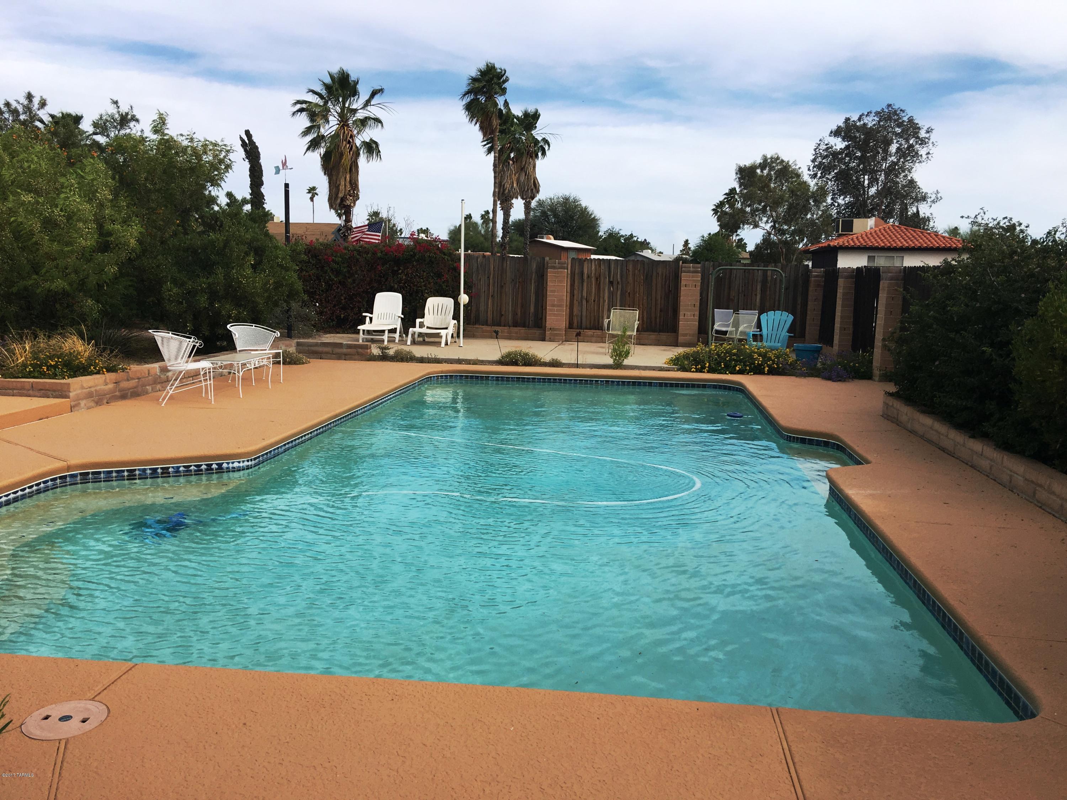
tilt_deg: -6.6
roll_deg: -2.0
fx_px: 894
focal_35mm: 29
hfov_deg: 61.7
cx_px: 534
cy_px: 400
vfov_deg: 48.2
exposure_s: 1/1832
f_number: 2.2
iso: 25
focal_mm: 4.15
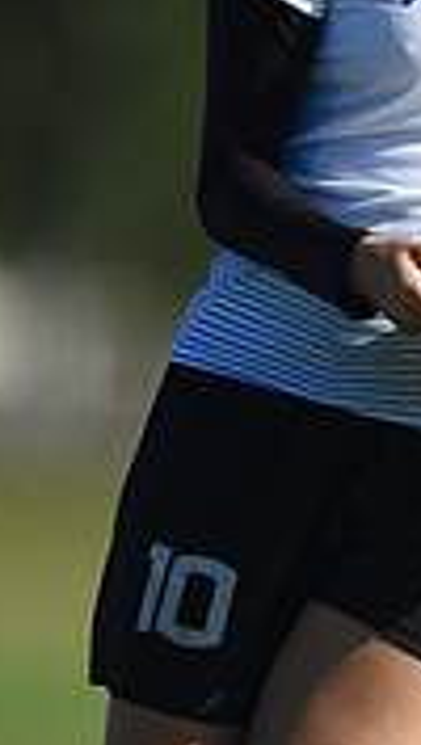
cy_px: 164
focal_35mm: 1371
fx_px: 27118
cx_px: 383
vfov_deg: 1.6
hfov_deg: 0.9
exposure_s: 1/2500
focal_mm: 400
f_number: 2.8
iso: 100
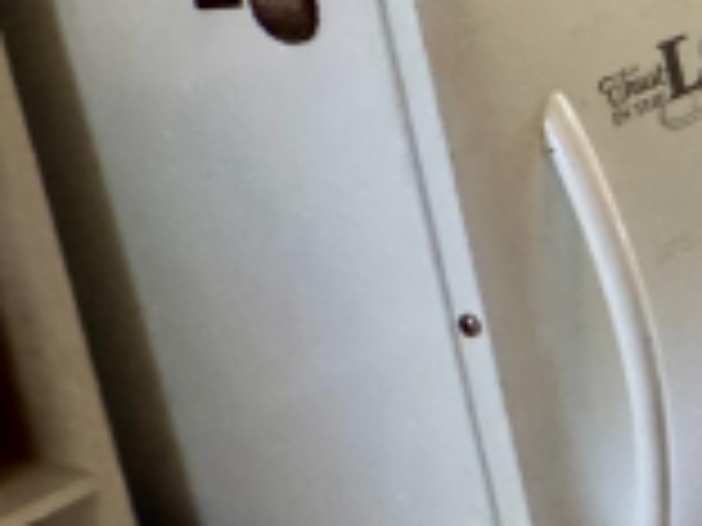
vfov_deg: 22.6
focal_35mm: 60
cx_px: 1487
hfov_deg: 17.9
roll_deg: +2.1
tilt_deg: -8.3
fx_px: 1217
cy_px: -99
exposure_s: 1/60
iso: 400
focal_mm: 2.22
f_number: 2.2
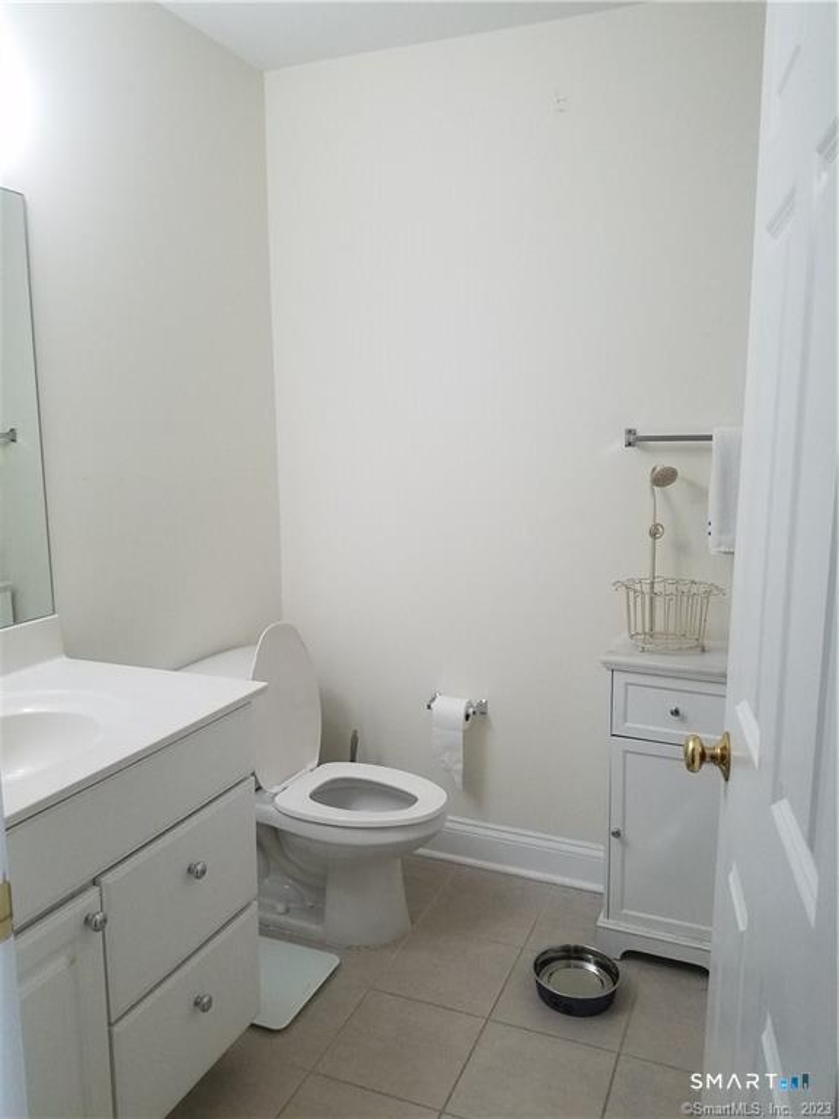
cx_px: 420
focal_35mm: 26
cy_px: 560
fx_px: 840
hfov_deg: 53.1
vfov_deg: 67.3
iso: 160
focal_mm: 4.2
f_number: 1.7
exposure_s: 1/40
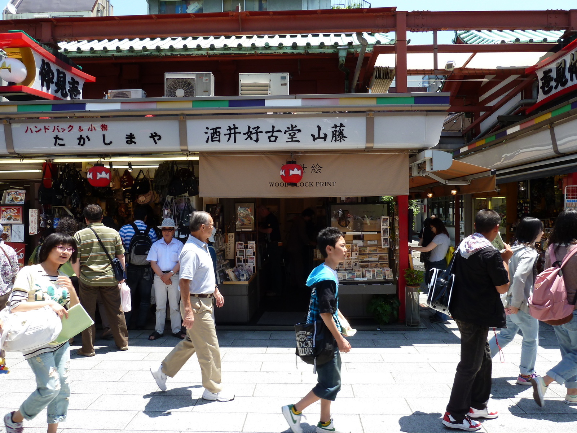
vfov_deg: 54.9
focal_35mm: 25
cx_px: 288
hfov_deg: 69.4
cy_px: 216
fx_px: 417
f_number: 4
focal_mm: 4.1
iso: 80
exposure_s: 1/250
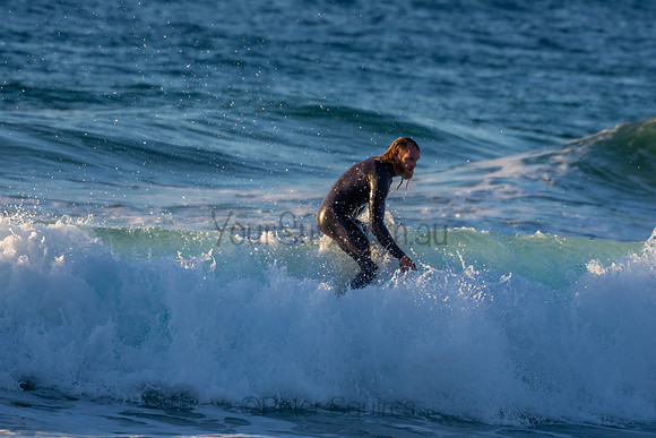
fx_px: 9568
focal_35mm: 525
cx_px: 328
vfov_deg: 2.6
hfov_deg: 3.9
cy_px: 219
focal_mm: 350
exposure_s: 1/1250
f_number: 5.6
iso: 500
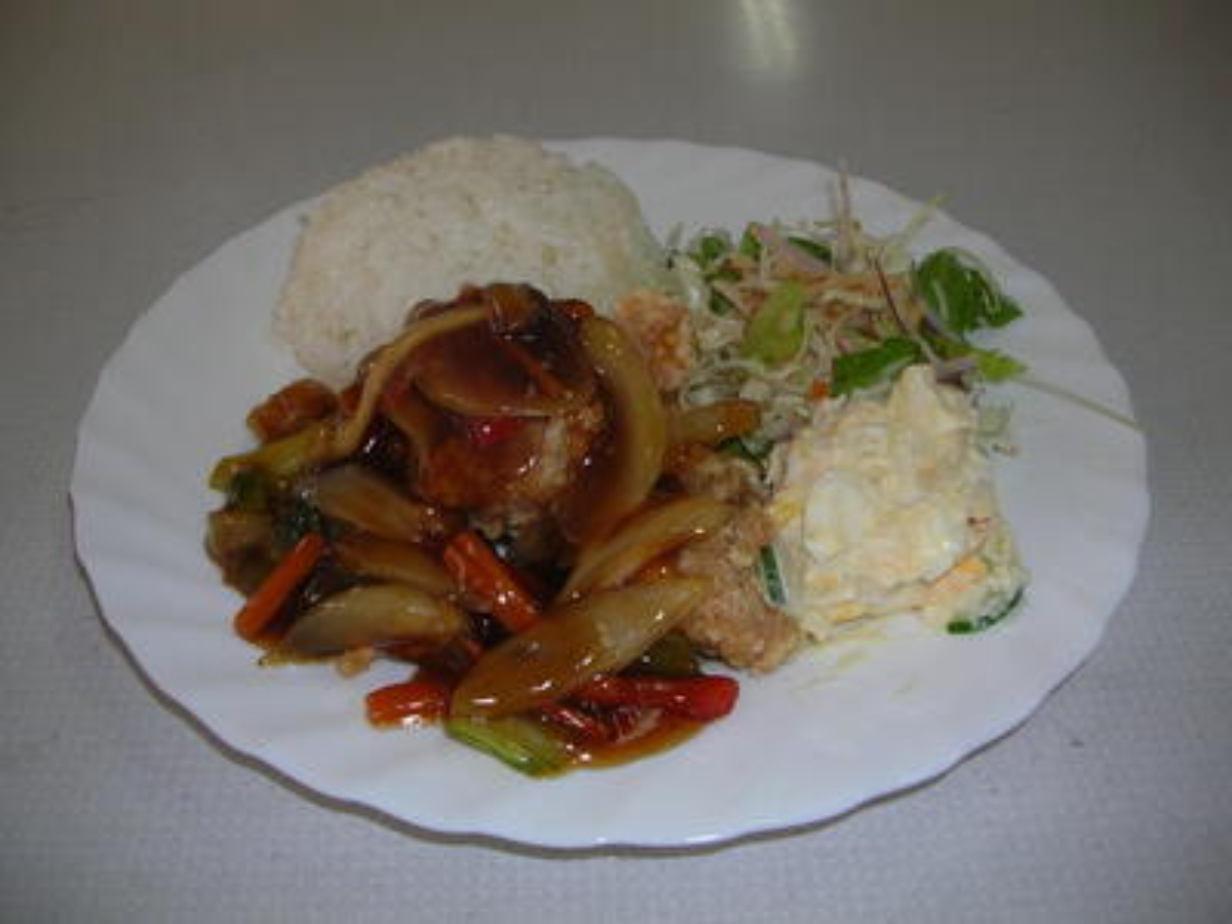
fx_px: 1246
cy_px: 462
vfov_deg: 40.7
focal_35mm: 35
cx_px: 616
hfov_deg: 52.6
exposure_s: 1/60.1
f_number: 2.8
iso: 50
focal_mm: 5.8
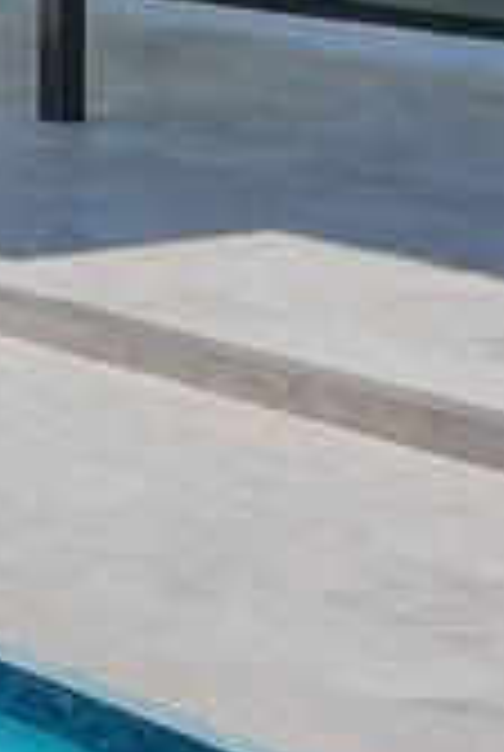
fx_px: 3200
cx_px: -864
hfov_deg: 8.0
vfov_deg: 12.8
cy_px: -324
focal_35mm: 153
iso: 200
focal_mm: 16
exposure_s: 1/1000
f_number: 11
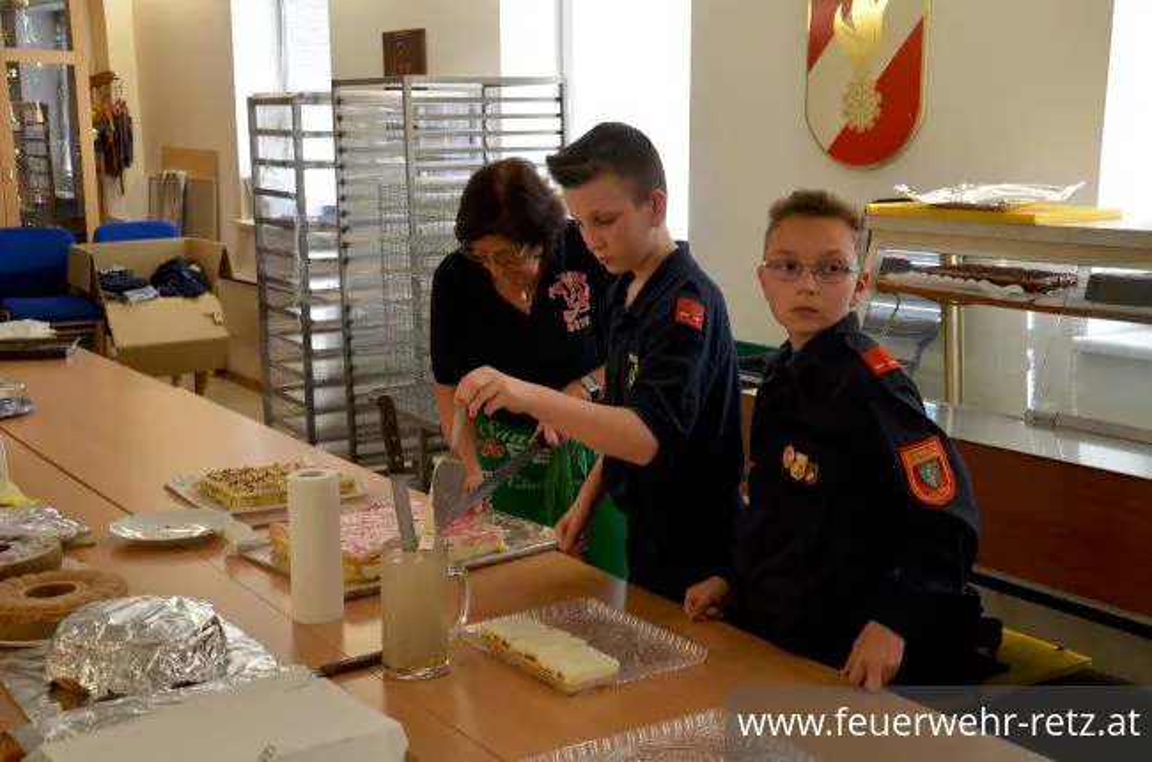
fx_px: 1532
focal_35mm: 48
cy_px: 381
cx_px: 576
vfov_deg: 27.9
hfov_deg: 41.2
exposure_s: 1/60
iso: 450
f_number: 4.2
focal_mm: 32
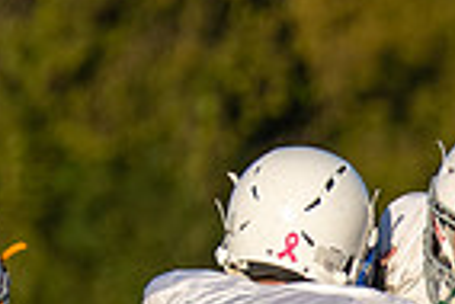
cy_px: 503
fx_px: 21976
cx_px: 741
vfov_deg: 0.8
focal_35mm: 1737
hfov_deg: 1.2
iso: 200
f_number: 2.8
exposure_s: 1/4000
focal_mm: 200
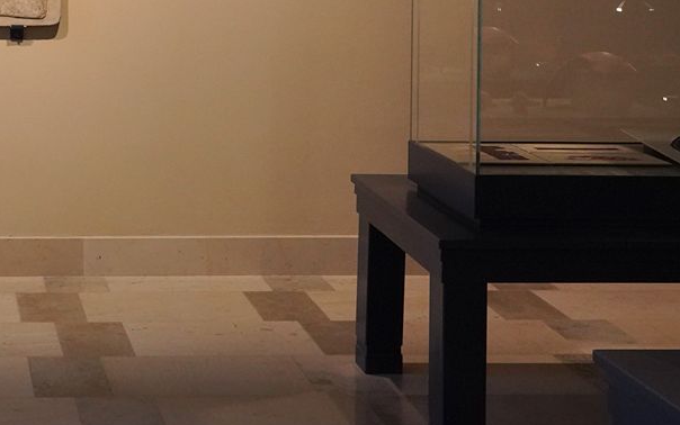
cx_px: -48
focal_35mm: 81
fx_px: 1502
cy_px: -79
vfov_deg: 15.6
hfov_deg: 24.0
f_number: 5.6
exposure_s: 1/80
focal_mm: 24
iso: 3200
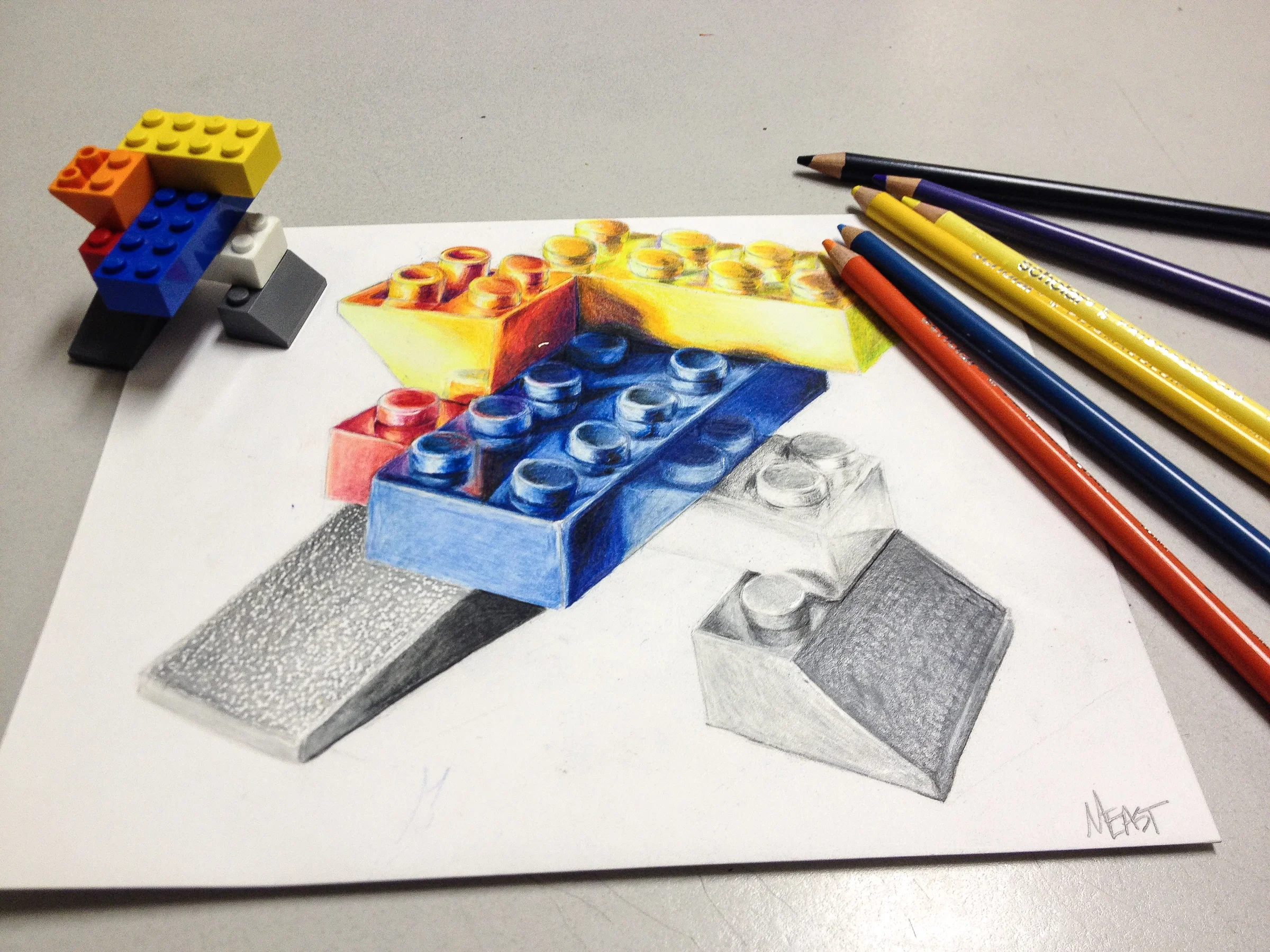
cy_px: 476
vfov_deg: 40.7
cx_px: 635
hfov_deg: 52.6
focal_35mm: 35
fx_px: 1284
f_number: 2.4
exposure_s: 1/20
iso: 64
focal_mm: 4.28
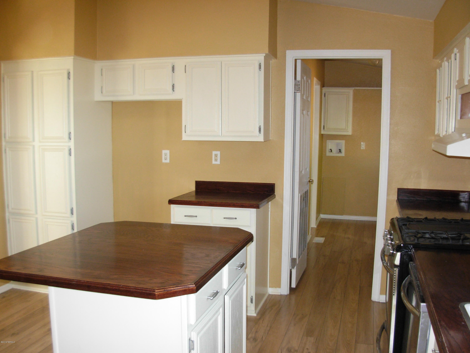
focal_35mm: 38
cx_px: 235
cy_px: 176
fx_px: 516
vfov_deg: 37.7
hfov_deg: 49.0
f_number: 2.9
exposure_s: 1/47.9
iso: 168
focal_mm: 6.3
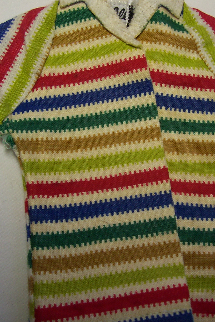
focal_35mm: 52
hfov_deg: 25.9
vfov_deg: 38.2
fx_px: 466
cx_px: 133
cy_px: 161
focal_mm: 5.6
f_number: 2.8
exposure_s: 1/45
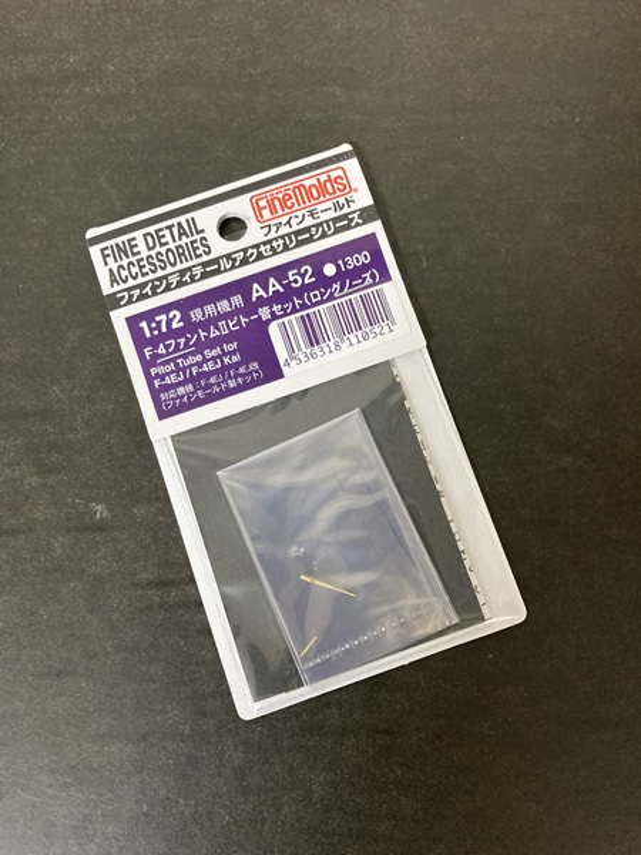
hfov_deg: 49.7
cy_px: 428
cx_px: 320
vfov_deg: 63.4
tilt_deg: -82.3
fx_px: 691
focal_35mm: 28
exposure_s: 1/40
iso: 400
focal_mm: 3.99
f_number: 1.8
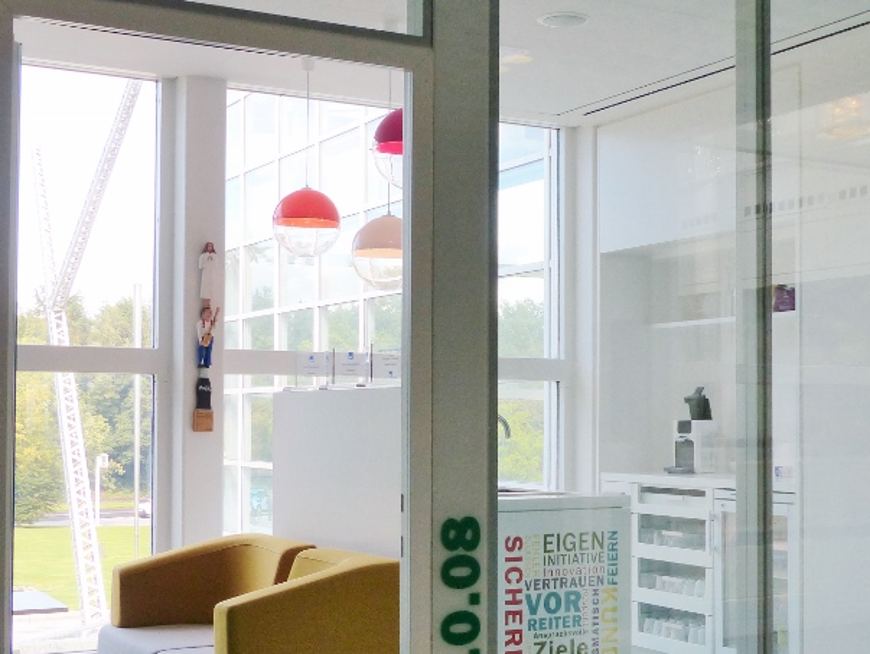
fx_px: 1408
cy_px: 381
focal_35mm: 56
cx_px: 538
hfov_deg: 34.2
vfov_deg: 26.1
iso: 160
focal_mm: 5.9
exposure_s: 1/160
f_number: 4
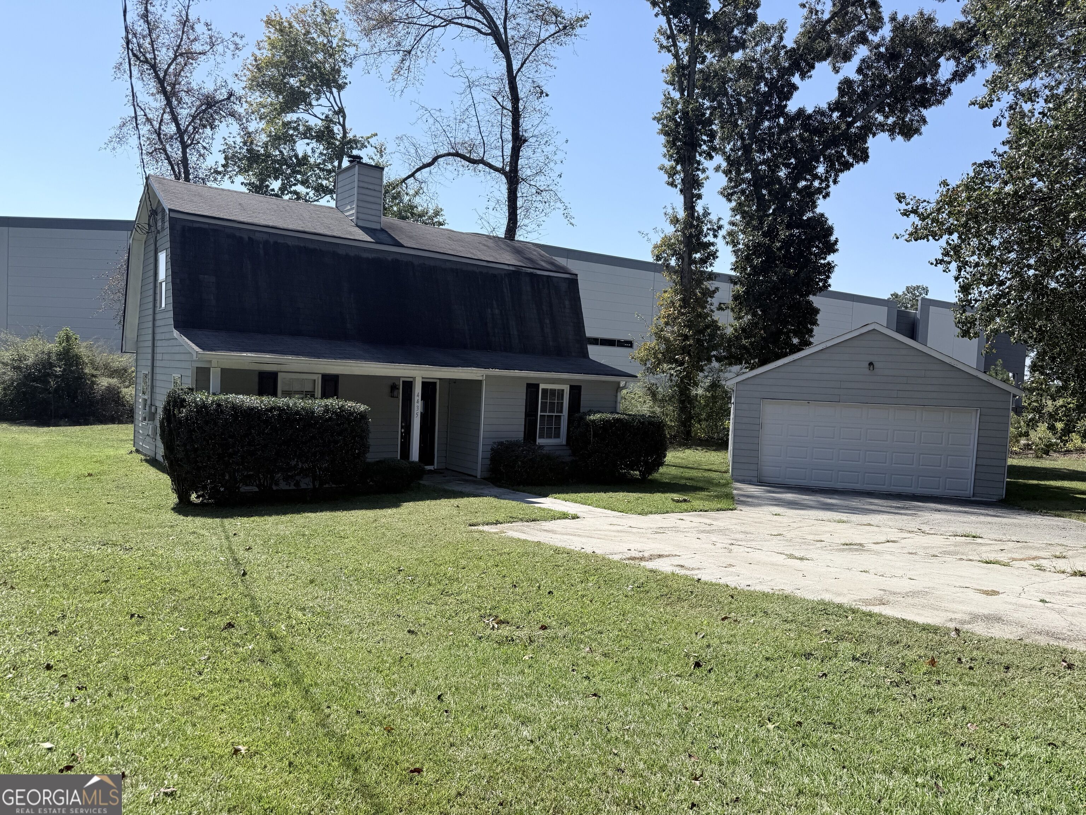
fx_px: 753
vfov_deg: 56.8
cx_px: 543
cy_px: 408
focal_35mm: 24
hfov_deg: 71.6
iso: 80
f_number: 1.78
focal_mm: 6.76
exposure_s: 1/4167
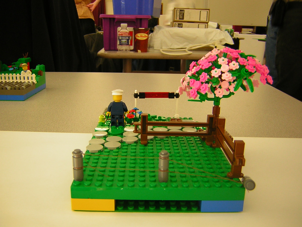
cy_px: 114
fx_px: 314
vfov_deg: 39.7
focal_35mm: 36
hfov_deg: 51.4
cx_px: 151
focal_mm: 4.7
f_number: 2.6
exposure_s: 1/11
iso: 50
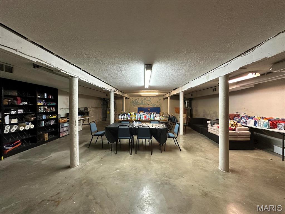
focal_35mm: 14
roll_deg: -0.8
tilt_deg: -0.2
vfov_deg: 85.7
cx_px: 142
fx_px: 115
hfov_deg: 102.1
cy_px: 107
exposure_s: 1/60
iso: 320
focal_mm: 2.22
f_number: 2.2
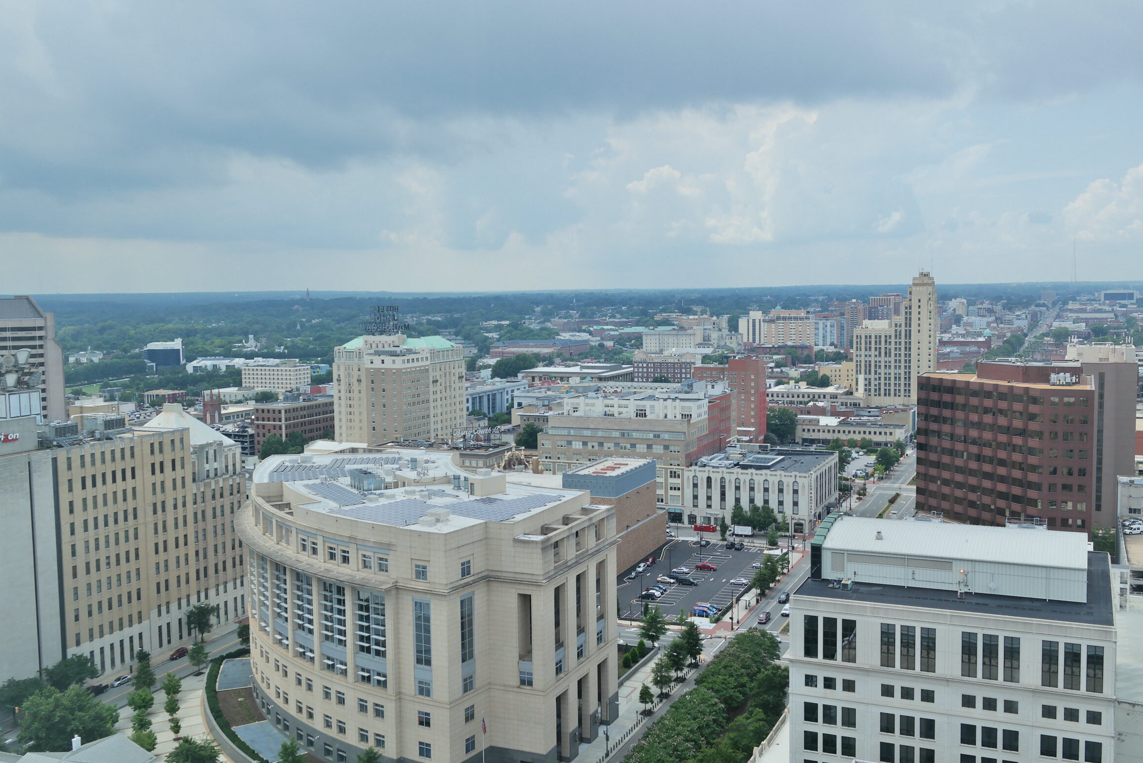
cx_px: 591
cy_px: 384
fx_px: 1048
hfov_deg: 57.2
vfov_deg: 40.0
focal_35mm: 33
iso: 100
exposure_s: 1/320
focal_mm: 20
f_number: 6.3
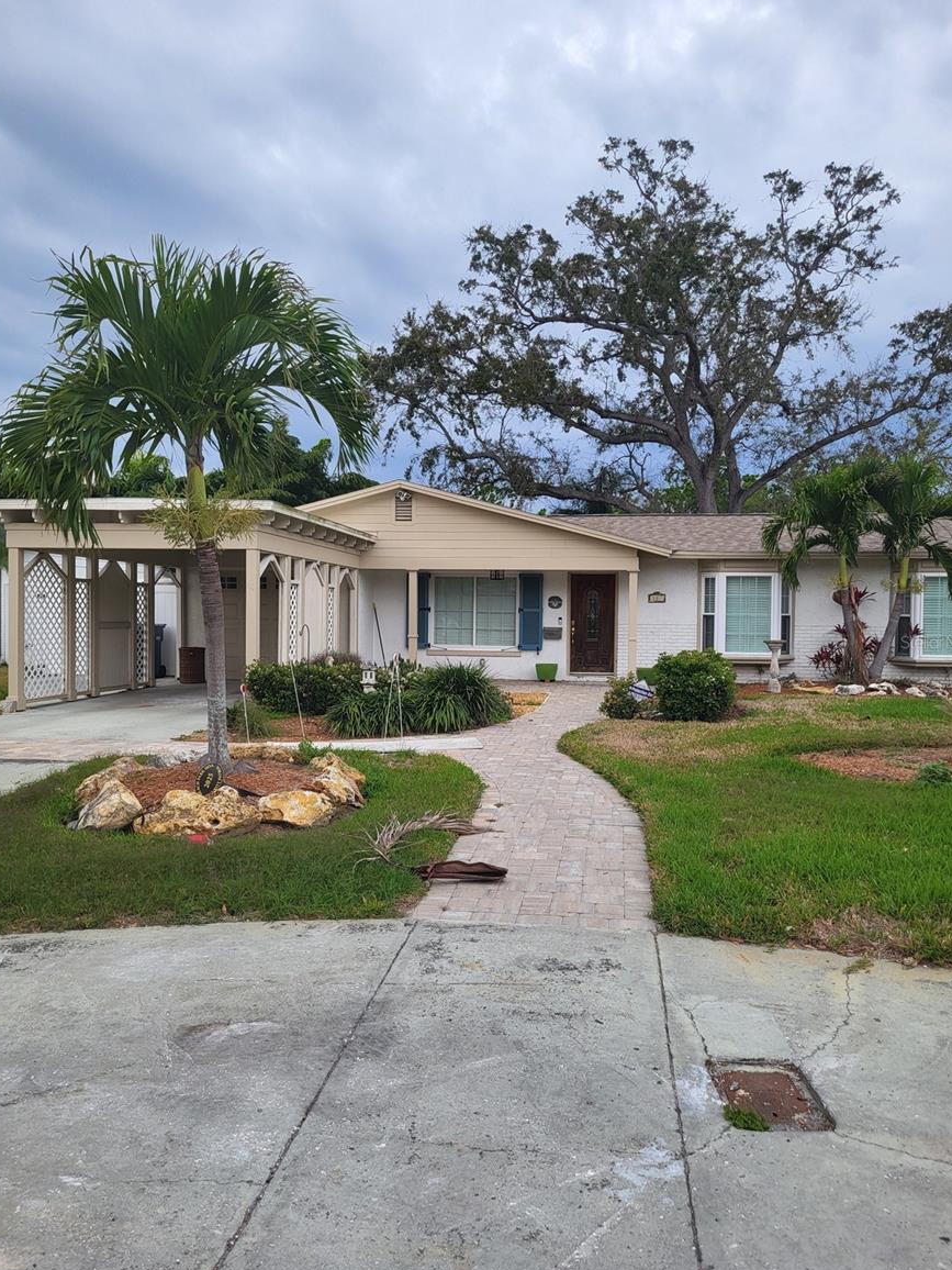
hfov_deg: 51.4
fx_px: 990
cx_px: 484
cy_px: 642
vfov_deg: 65.3
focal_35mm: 27
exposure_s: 1/929
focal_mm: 5.4
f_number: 1.8
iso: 40
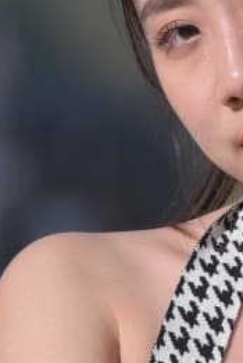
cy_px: 457
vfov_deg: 1.8
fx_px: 11456
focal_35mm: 1133
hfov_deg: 1.2
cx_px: 268
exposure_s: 1/1250
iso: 110
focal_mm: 165
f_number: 4
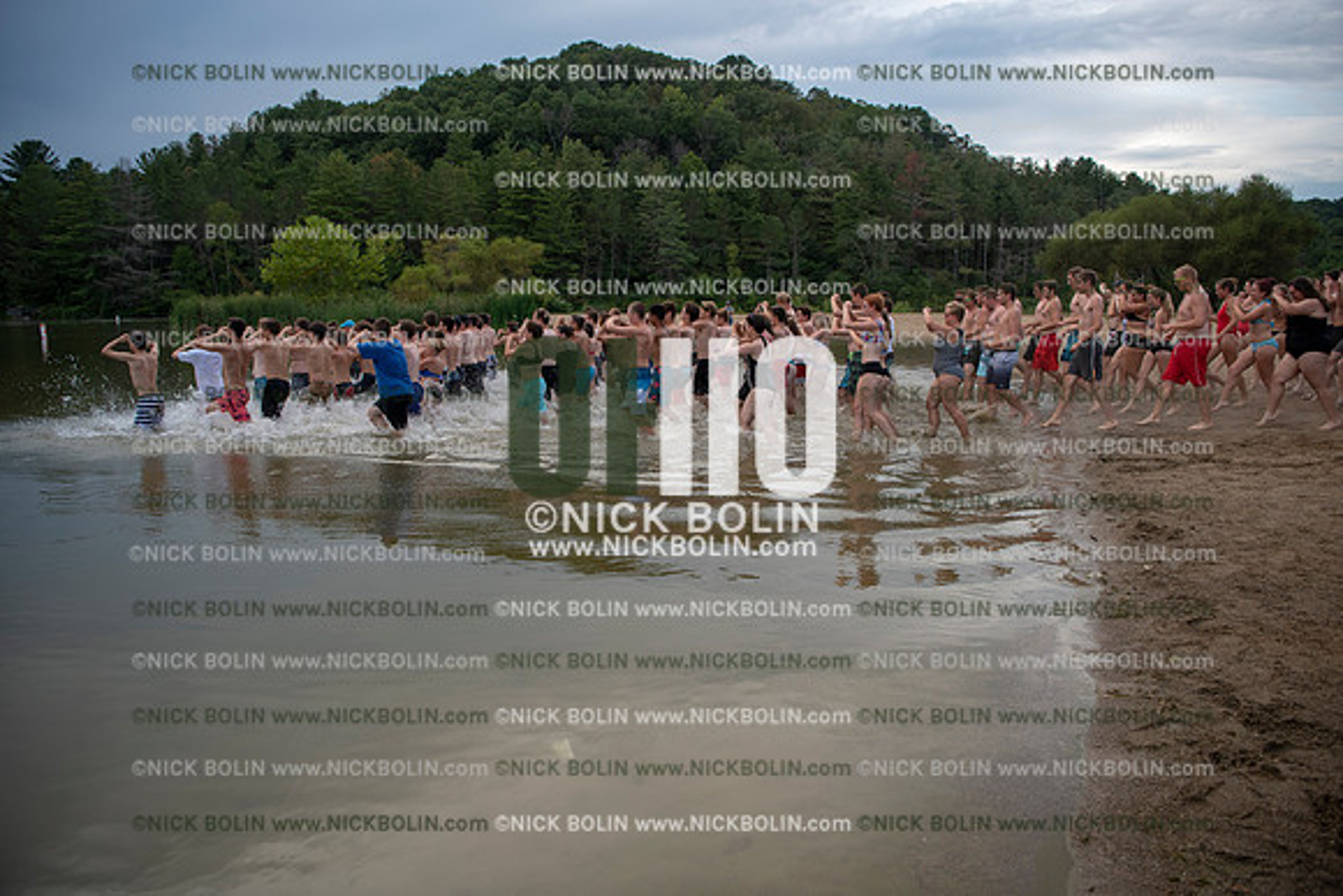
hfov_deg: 73.7
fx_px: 896
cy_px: 448
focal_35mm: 24
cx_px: 672
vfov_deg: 53.2
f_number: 3.2
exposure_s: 1/800
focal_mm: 24
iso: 160
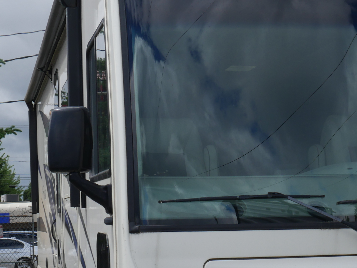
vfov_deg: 16.2
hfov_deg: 21.4
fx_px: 929
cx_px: 310
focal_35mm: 90
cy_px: 245
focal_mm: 21
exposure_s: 1/320
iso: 200
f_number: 9
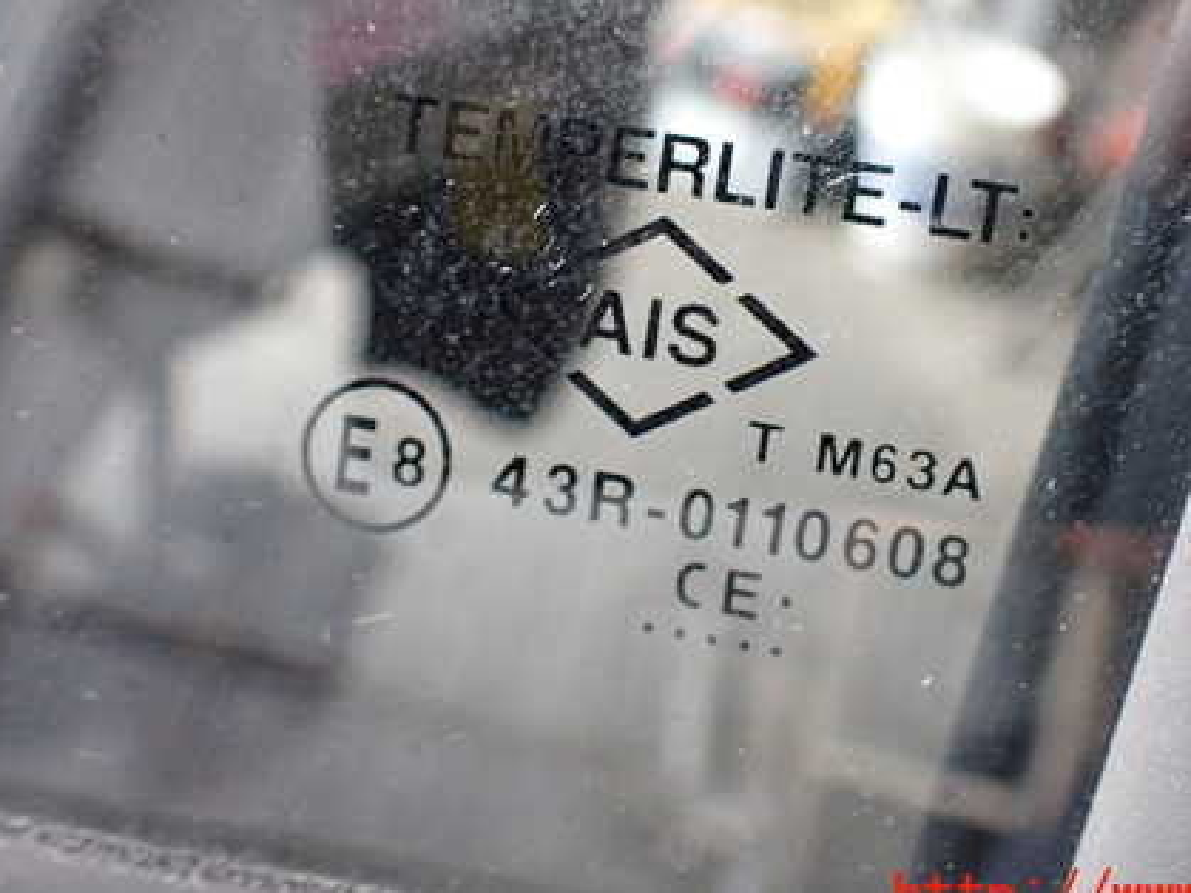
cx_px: 682
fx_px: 1479
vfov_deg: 33.3
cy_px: 296
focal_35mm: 43
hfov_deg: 43.7
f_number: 2.3
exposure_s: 1/125
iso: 640
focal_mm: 5.4
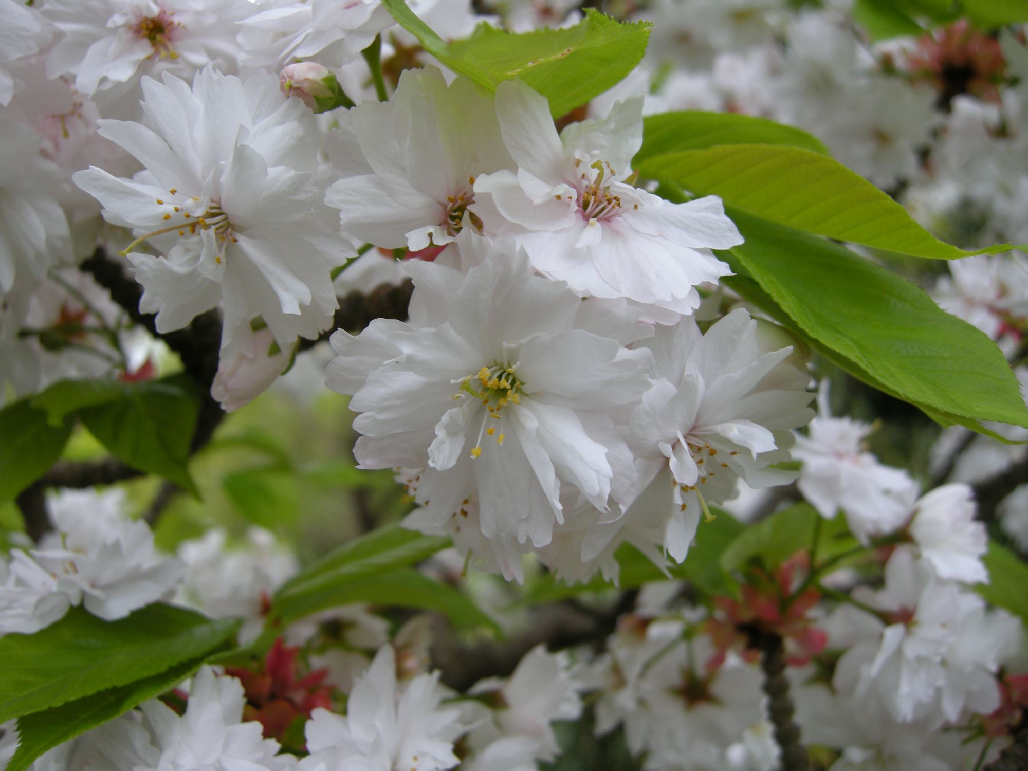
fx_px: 1039
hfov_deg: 52.6
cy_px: 386
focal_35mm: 35
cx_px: 514
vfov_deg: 40.7
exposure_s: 1/103
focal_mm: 7.5
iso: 64
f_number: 3.4
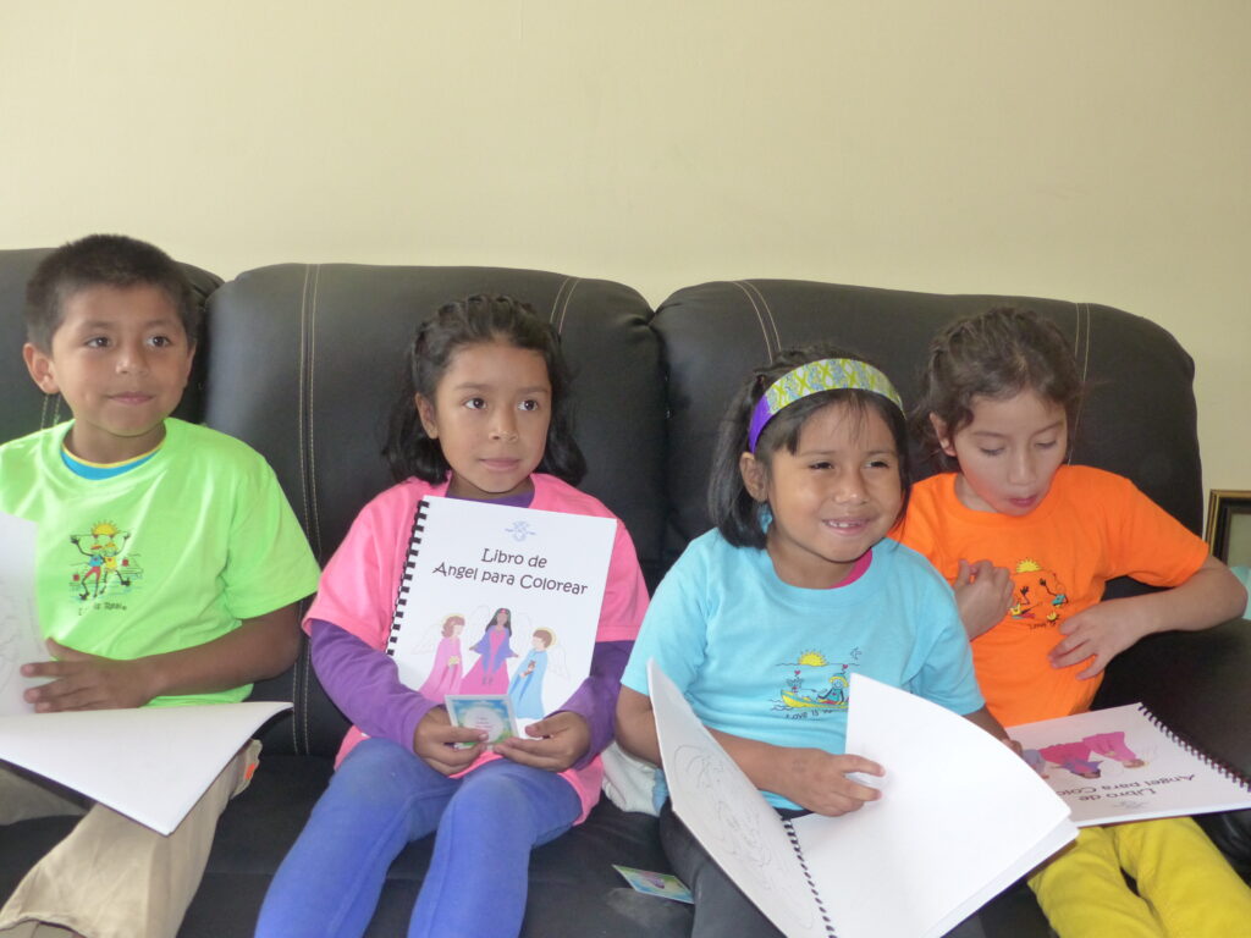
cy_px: 469
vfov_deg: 36.8
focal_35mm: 39
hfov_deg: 47.9
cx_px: 626
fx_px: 1409
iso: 250
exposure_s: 1/60
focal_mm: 7
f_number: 2.8
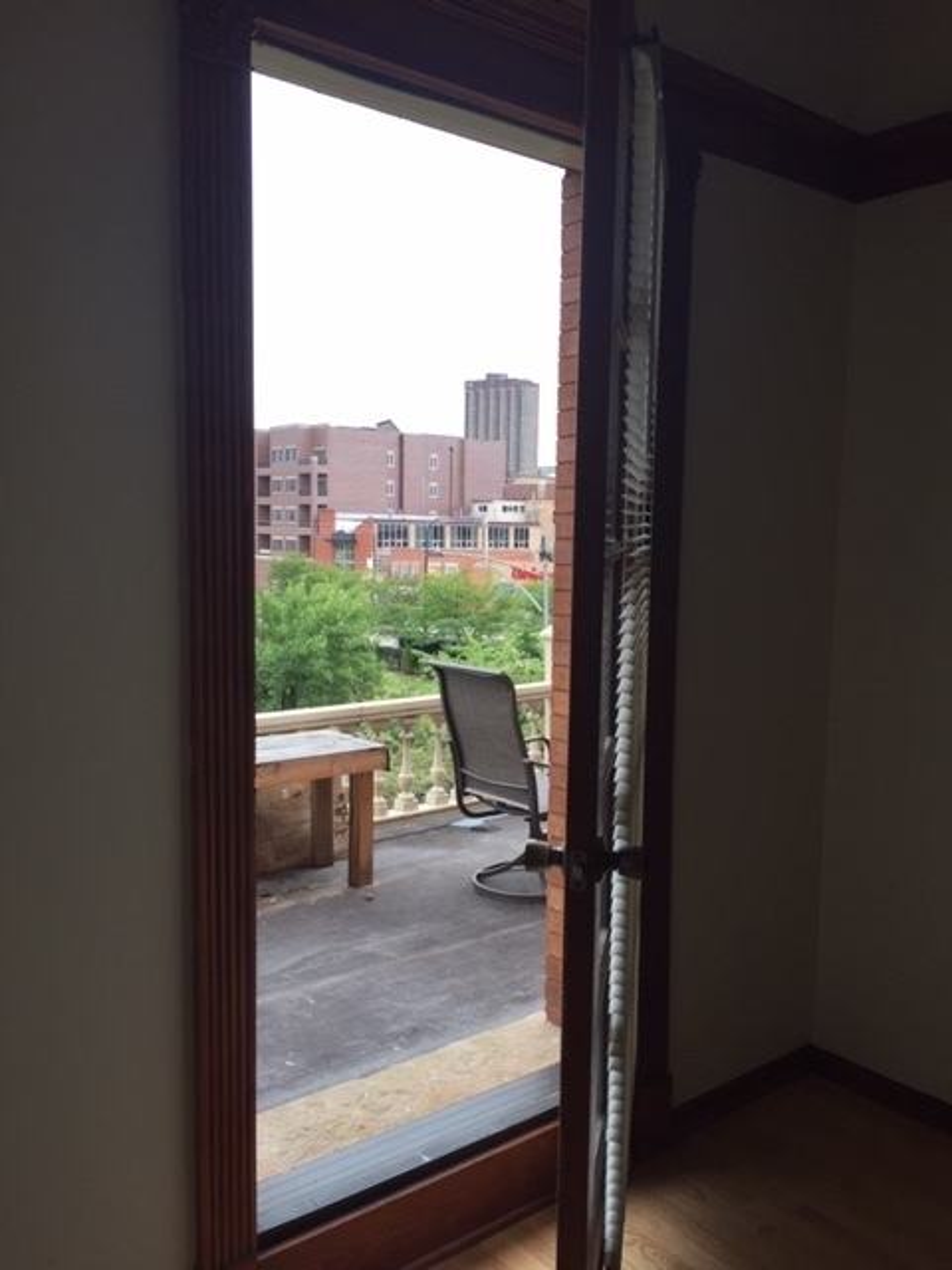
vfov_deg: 61.7
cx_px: 476
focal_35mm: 29
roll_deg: -0.8
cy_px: 635
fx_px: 1063
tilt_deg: -5.2
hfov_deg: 48.2
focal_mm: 4.15
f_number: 2.2
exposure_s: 1/120
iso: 40
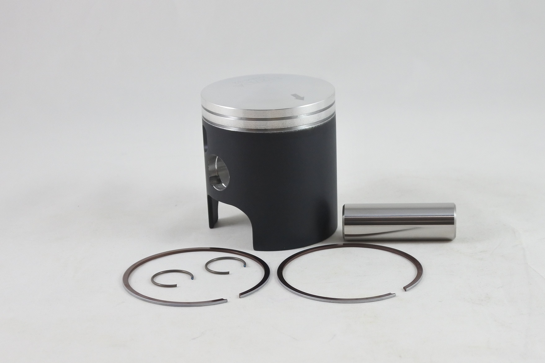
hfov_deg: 40.3
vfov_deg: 27.5
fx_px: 742
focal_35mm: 49
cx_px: 272
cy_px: 182
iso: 450
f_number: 4.5
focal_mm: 18.4
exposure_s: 1/125
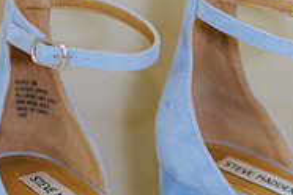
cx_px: 217
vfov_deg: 4.2
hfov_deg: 6.3
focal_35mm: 327
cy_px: 133
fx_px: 2661
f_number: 2
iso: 800
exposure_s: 1/125
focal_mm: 85
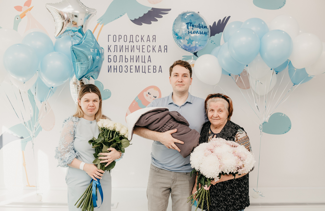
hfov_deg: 52.6
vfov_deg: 35.6
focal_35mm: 37
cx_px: 163
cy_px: 113
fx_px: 329
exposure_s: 1/160
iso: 320
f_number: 4
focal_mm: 35
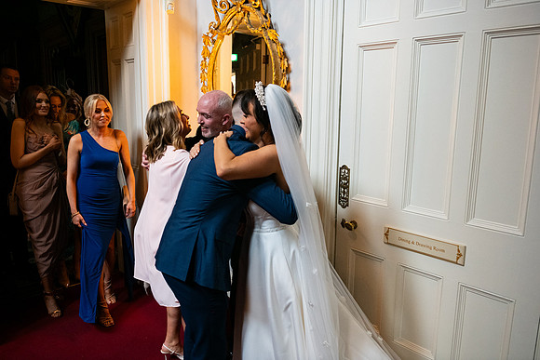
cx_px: 270
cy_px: 180
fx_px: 420
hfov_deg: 65.5
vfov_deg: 46.4
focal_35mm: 28
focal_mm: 28
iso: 1600
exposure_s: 1/160
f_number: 3.5
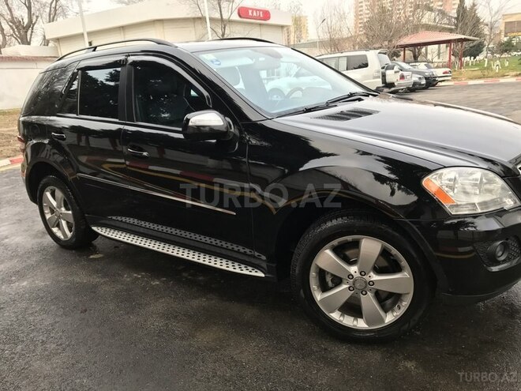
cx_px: 260
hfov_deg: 63.4
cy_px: 196
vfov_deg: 49.7
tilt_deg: -14.7
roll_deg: +4.0
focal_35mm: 28
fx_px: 421
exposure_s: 1/100
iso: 40
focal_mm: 3.99
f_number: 1.8
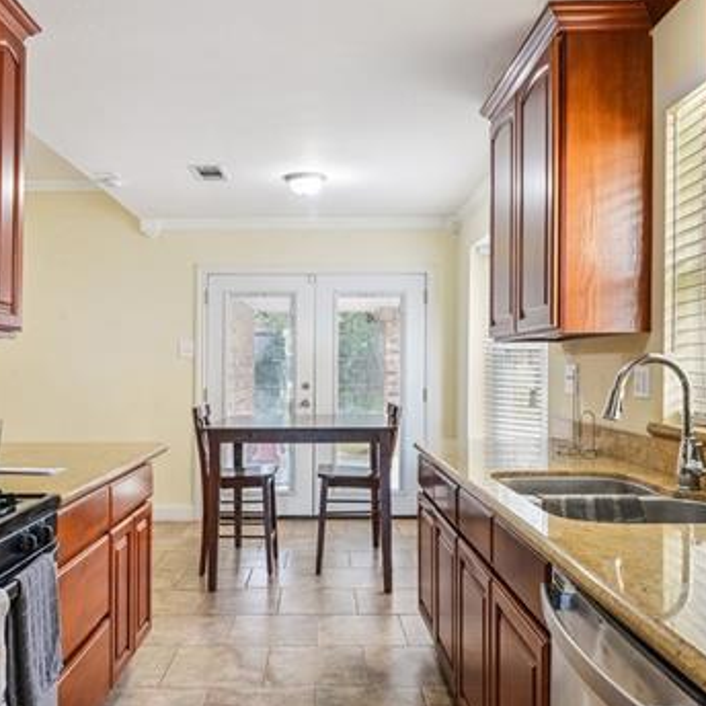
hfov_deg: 53.9
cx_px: 318
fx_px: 692
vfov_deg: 54.0
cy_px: 363
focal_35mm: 30
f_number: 13
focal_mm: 19
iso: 400
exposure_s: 1/4
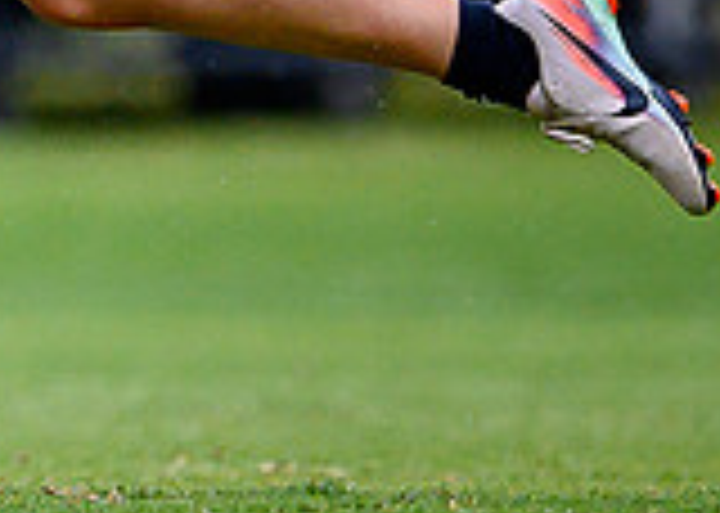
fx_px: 83135
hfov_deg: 0.5
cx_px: -874
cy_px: -430
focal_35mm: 4069
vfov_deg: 0.4
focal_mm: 500
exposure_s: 1/1600
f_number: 4
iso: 1600
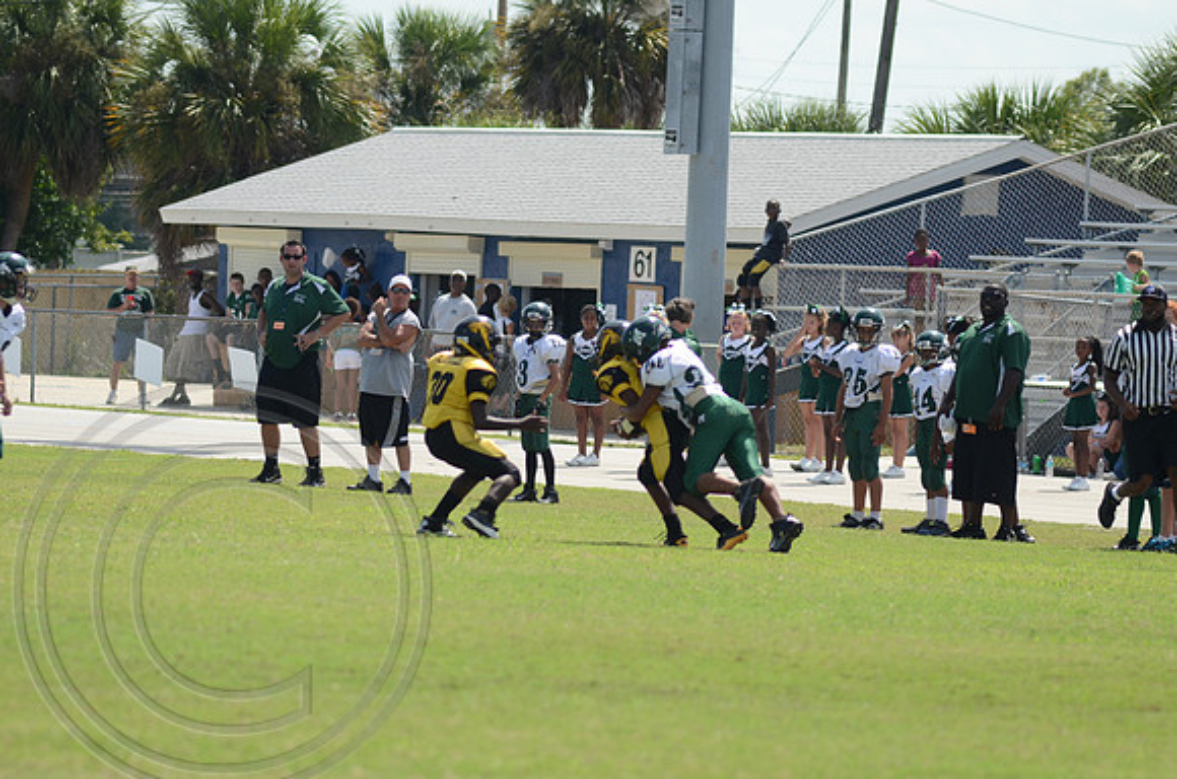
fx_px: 9787
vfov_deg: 4.6
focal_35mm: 300
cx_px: 588
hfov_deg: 6.9
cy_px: 390
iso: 200
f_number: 5.6
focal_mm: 200
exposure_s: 1/800
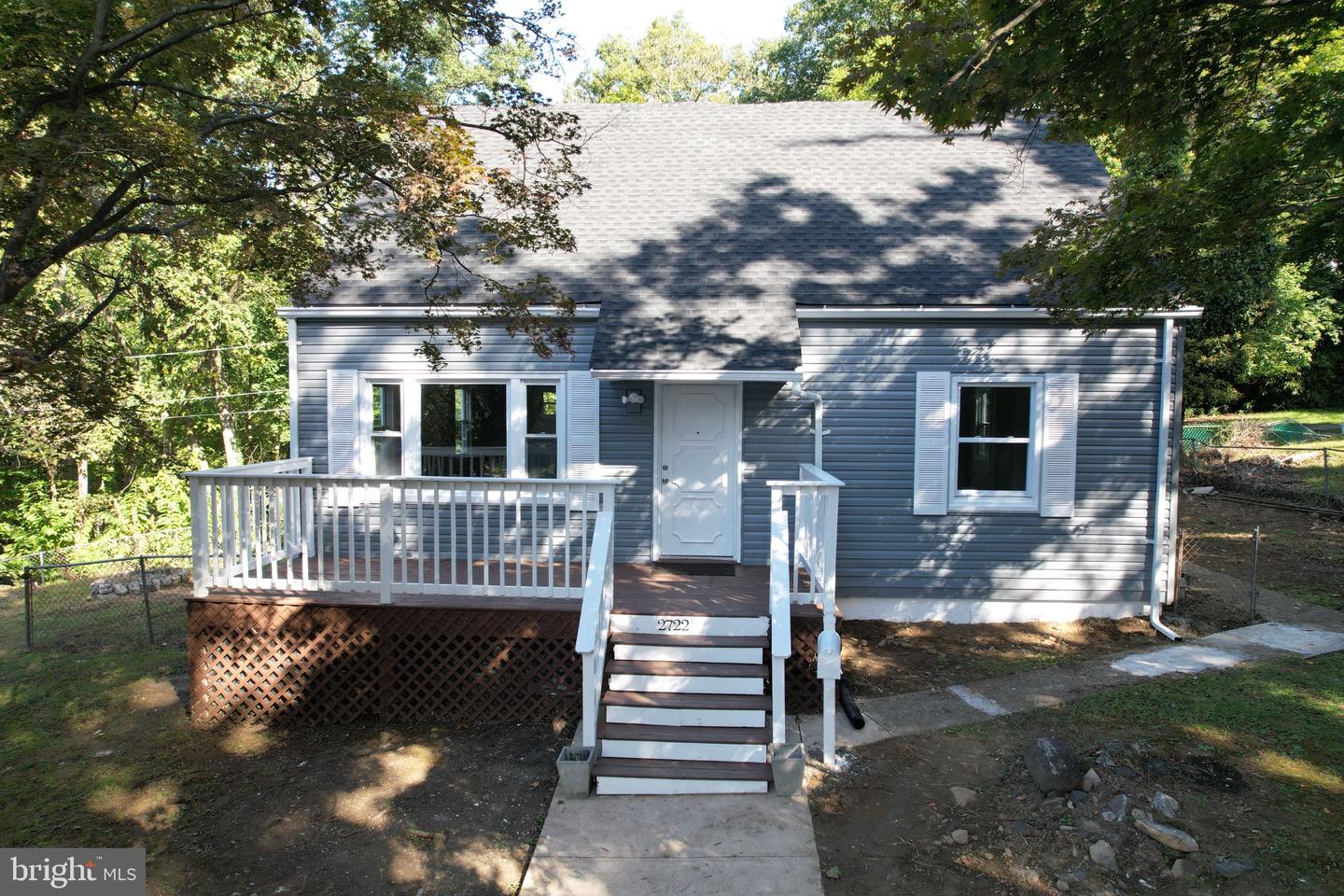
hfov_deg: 78.6
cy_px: 448
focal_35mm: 22
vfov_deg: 57.2
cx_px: 672
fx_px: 821
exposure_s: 1/240
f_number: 2.8
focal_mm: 8.38
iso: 100
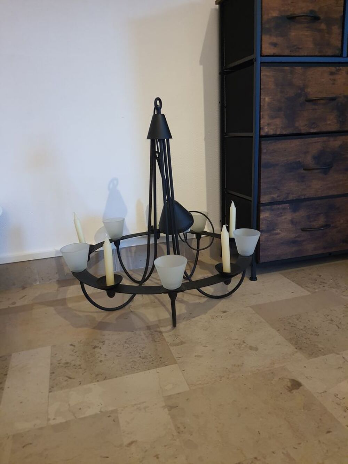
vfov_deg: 67.3
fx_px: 348
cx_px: 174
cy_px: 232
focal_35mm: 26
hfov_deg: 53.1
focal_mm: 4.32
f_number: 1.7
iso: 500
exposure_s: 1/50
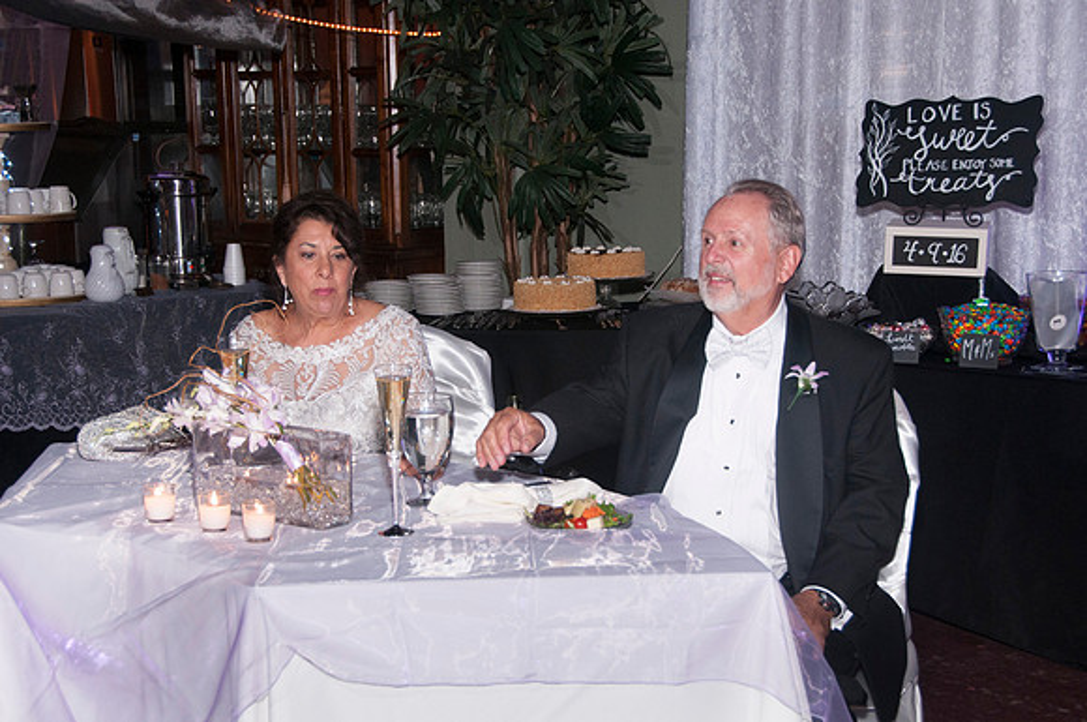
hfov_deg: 33.4
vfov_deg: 22.6
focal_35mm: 60
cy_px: 361
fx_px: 1809
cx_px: 544
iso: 400
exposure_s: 1/30
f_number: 5.6
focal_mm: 40
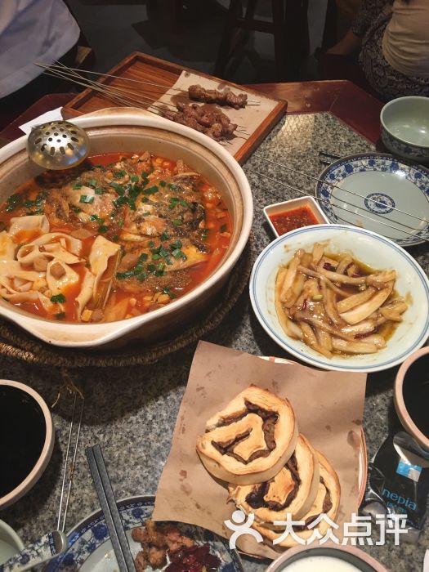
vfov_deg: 61.7
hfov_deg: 48.2
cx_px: 214
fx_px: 479
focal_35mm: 29
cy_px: 286
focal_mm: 4.15
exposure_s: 1/17
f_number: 2.2
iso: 64
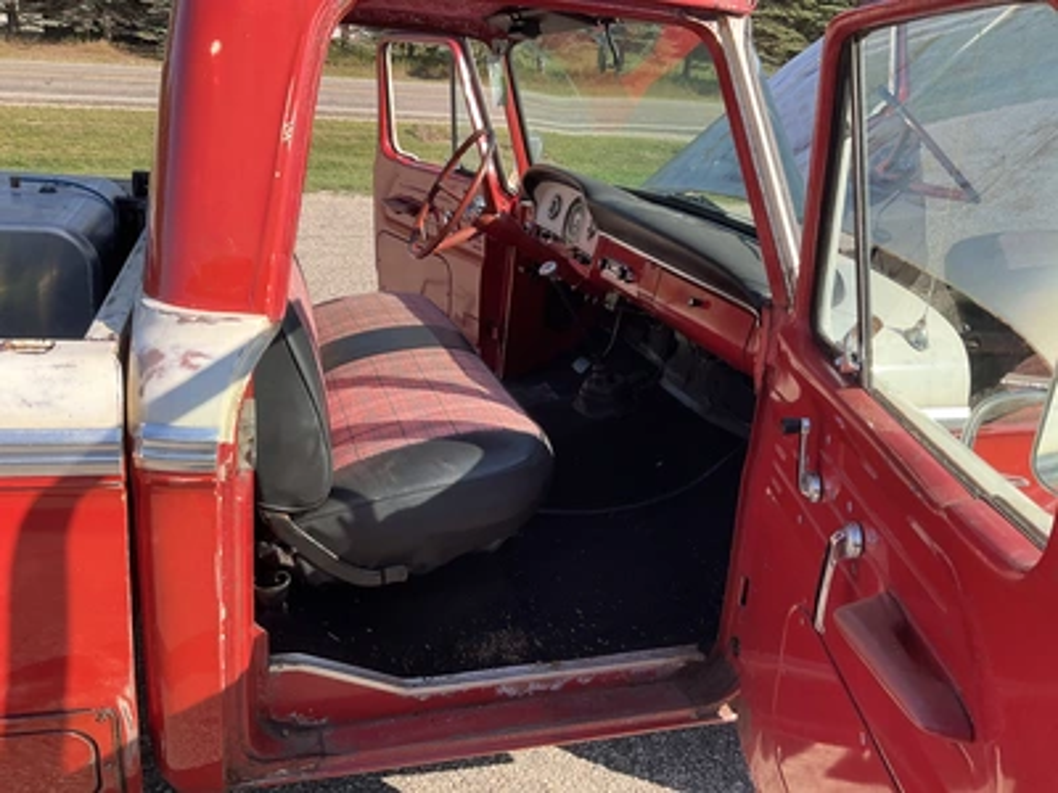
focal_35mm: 29
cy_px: 396
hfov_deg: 61.7
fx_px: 886
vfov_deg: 48.2
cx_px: 529
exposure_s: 1/482
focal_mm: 3
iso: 25
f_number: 1.8
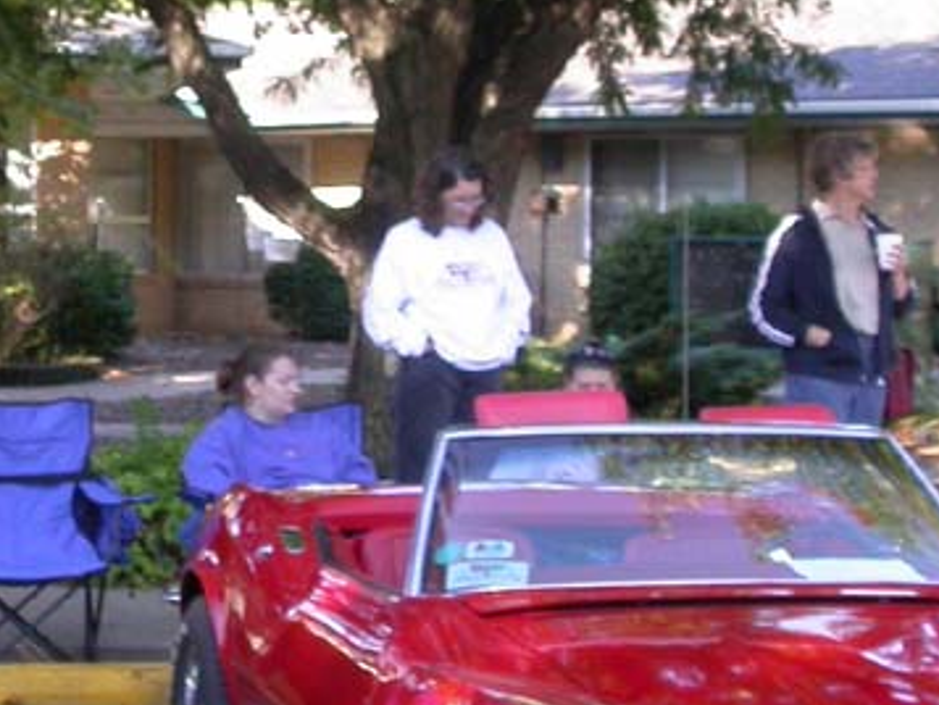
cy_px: 203
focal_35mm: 109
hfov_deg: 17.9
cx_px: 205
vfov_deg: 13.6
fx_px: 2958
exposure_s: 1/113
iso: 100
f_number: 3.7
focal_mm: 7.85
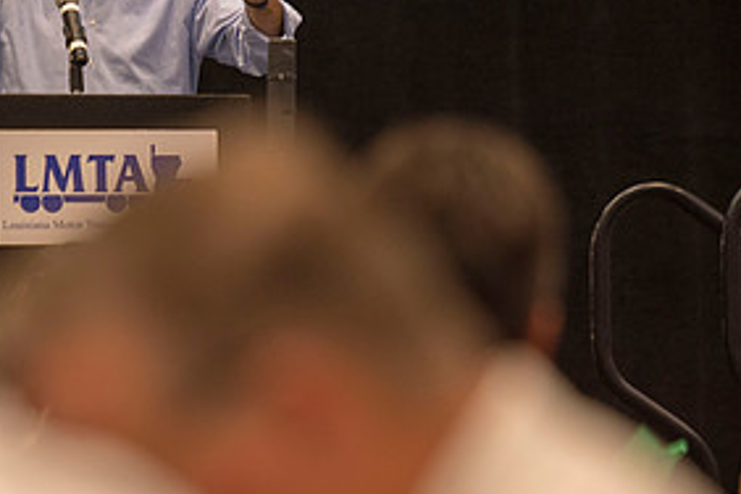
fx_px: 6977
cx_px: 155
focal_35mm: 339
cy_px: 194
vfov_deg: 4.1
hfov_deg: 6.1
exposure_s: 1/200
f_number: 2.8
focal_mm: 165
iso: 1250
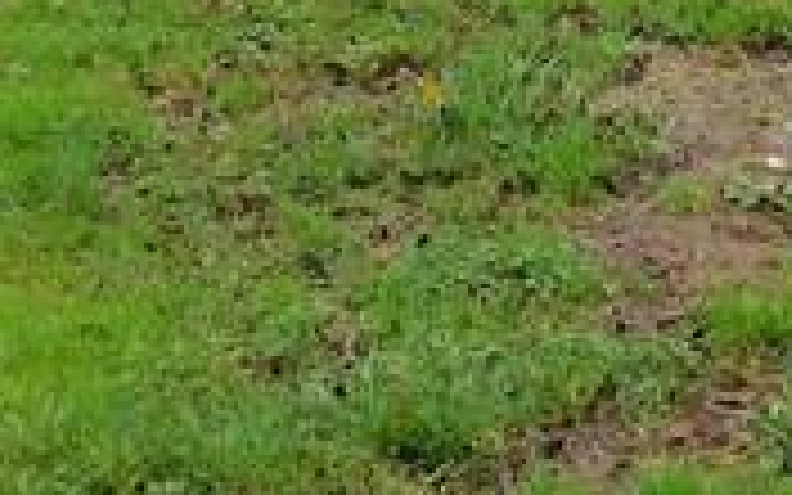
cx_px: 495
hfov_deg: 13.6
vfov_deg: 7.8
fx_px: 3324
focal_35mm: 154
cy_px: -796
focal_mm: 4.5
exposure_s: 1/160
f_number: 3.1
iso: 125
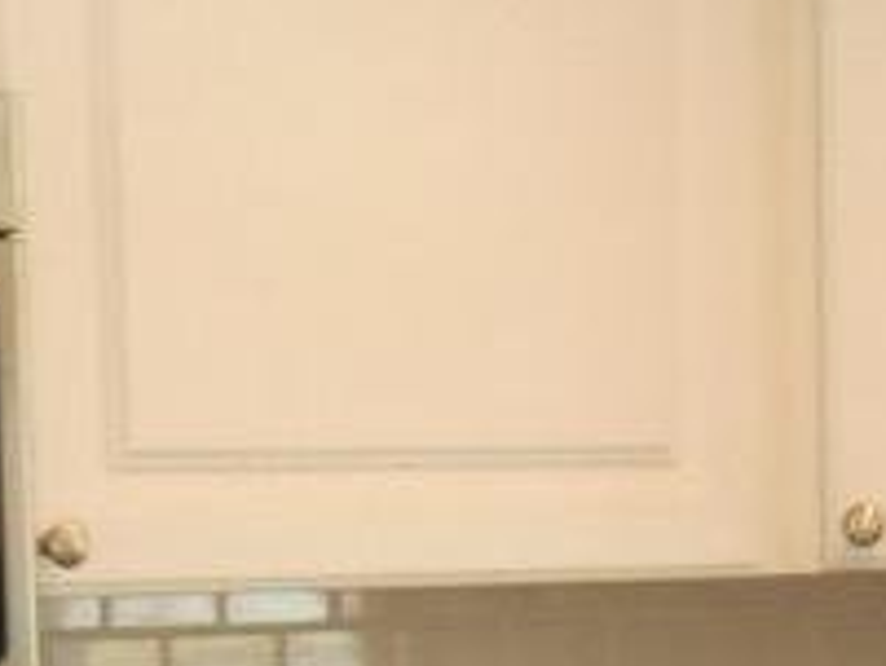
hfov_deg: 10.6
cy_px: 1530
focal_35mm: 186
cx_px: 705
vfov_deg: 7.5
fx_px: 4764
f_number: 3.4
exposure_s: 1/30
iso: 200
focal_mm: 4.7
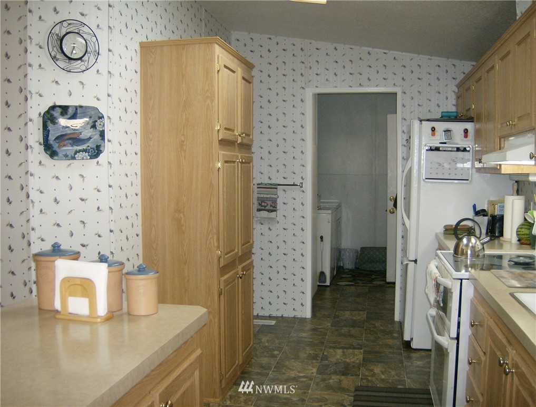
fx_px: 560
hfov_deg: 51.2
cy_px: 204
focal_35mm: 36
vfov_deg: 39.9
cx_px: 268
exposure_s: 1/60
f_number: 2.8
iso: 200
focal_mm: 6
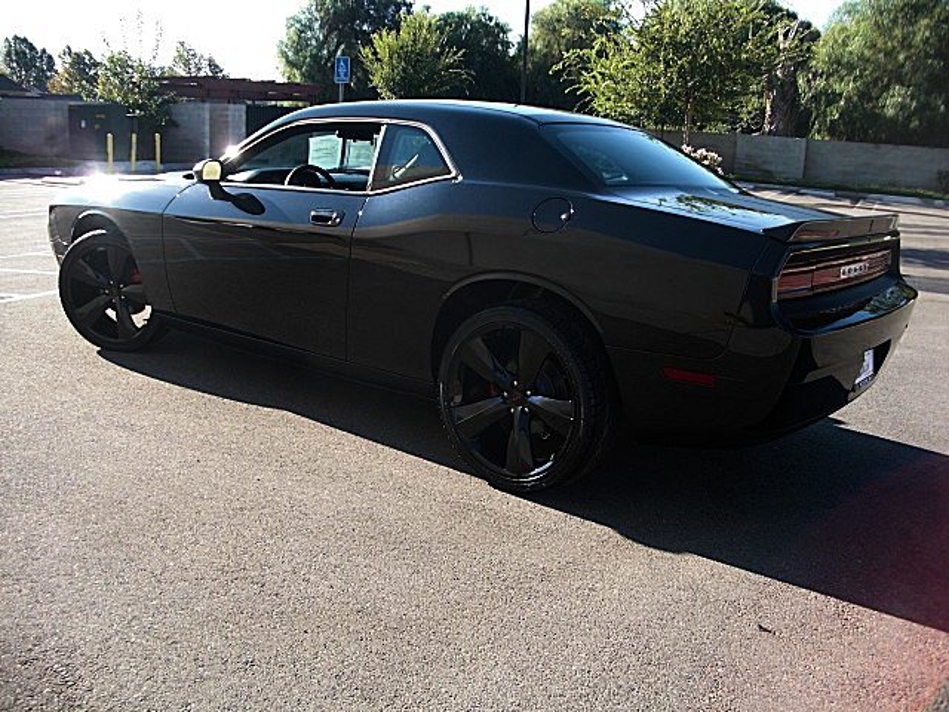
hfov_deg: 51.4
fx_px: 987
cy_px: 356
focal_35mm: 36
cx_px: 474
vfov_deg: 39.7
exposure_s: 1/250
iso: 50
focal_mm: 6.3
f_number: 2.8
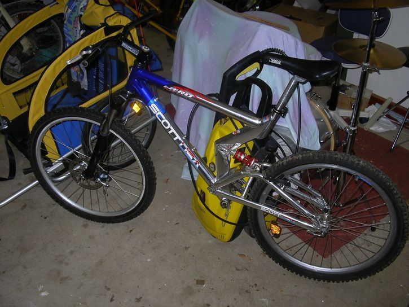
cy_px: 154
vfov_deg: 37.7
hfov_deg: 49.0
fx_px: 449
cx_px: 204
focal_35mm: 38
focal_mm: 5.8
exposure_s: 1/60
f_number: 2.9
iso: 64
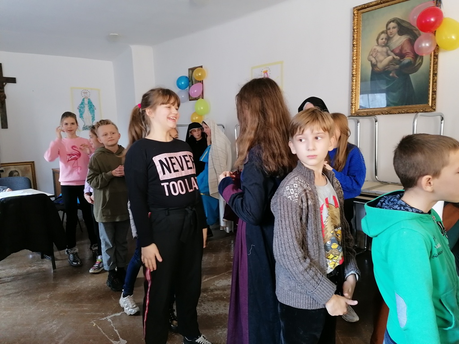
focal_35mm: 27
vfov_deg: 51.4
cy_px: 172
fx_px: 358
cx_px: 230
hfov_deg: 65.3
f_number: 1.8
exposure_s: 1/36
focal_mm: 4.75
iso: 160
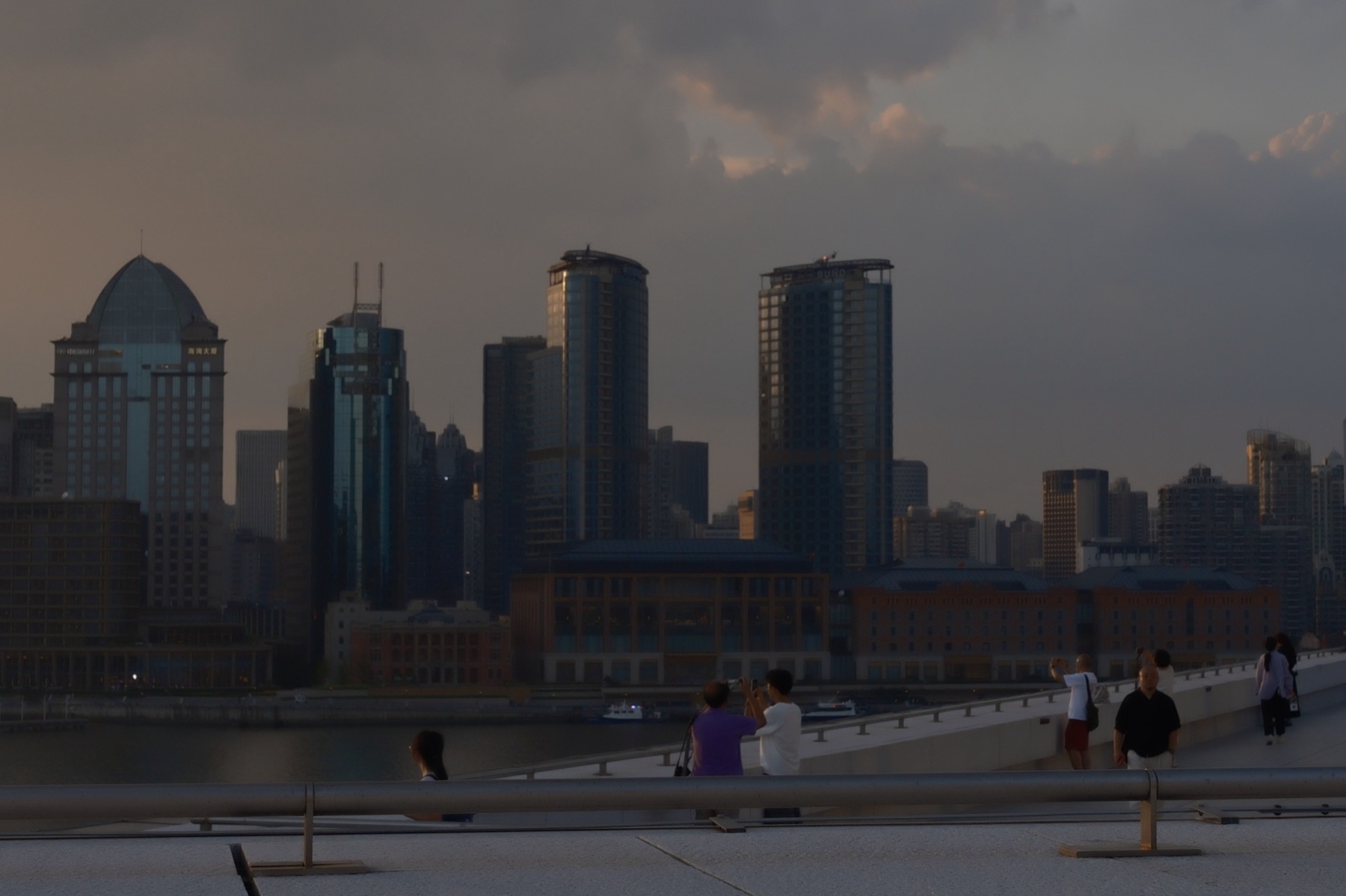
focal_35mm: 35
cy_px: 448
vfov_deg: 37.8
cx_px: 673
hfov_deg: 54.4
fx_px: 1308
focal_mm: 23
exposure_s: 1/500
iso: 250
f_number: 4.5
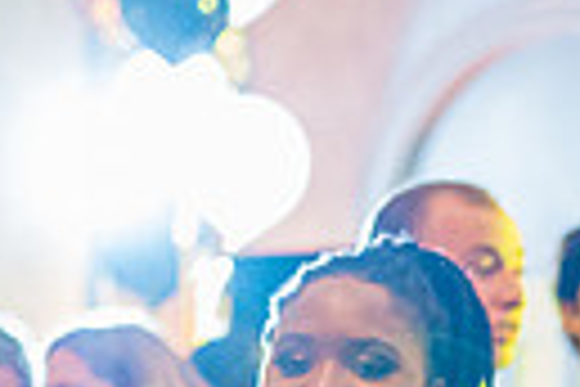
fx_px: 2529
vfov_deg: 8.3
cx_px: 823
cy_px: 772
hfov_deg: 12.5
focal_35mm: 157
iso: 6400
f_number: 1.4
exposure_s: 1/50
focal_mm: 35
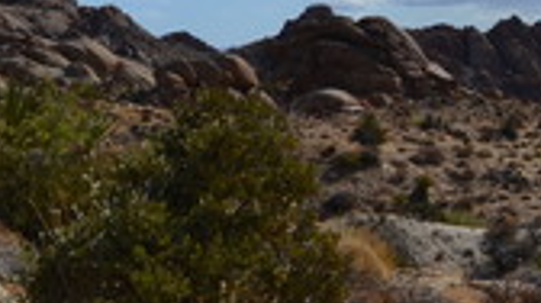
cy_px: 134
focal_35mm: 105
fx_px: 1504
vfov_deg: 11.5
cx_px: 840
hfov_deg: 17.9
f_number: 11
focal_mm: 20
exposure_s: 1/500
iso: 250
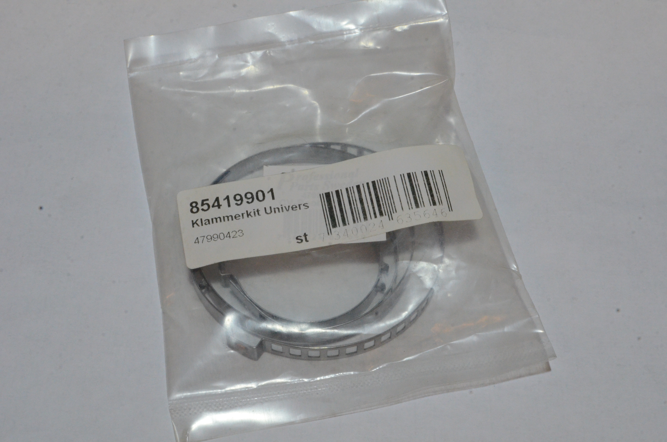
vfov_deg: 25.6
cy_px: 221
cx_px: 334
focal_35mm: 52
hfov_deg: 37.9
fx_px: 971
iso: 2500
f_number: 20
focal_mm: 35
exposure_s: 1/50
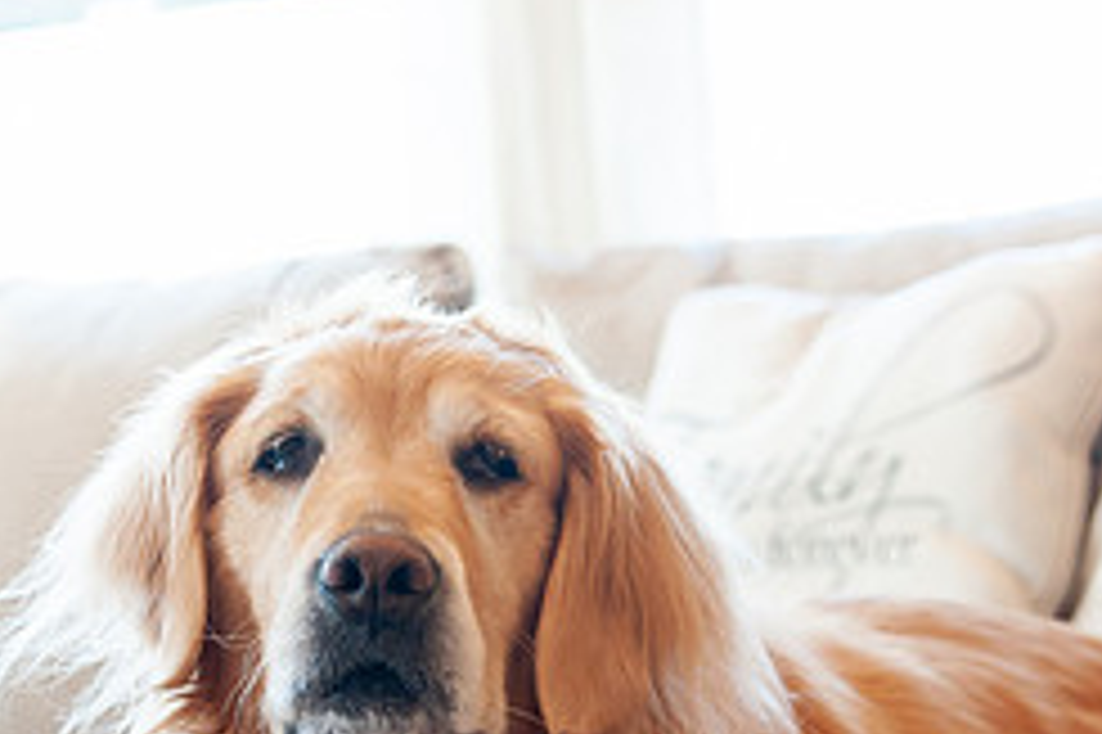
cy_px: 558
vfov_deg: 13.0
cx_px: 346
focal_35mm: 105
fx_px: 3212
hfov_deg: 19.4
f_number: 2.8
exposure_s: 1/125
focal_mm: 34
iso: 1000
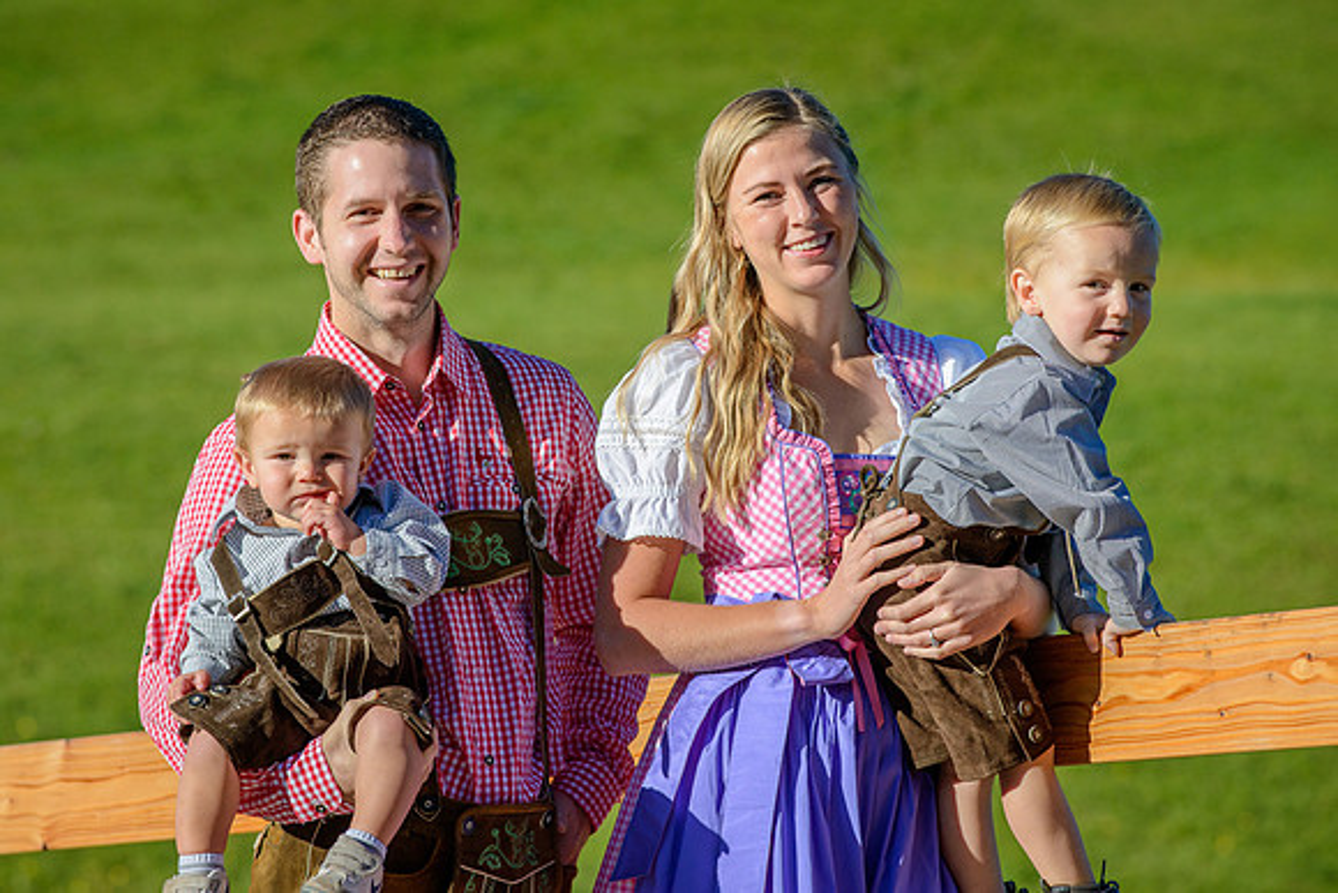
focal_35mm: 163
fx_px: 6042
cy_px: 405
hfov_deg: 12.6
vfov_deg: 8.5
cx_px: 650
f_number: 5
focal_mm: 135
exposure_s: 1/4000
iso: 250
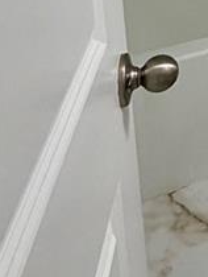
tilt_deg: -6.4
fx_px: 640
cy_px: -194
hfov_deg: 14.2
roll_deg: +0.9
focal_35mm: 80
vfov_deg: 19.5
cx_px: 463
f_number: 2.2
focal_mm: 2.22
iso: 160
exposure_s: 1/120
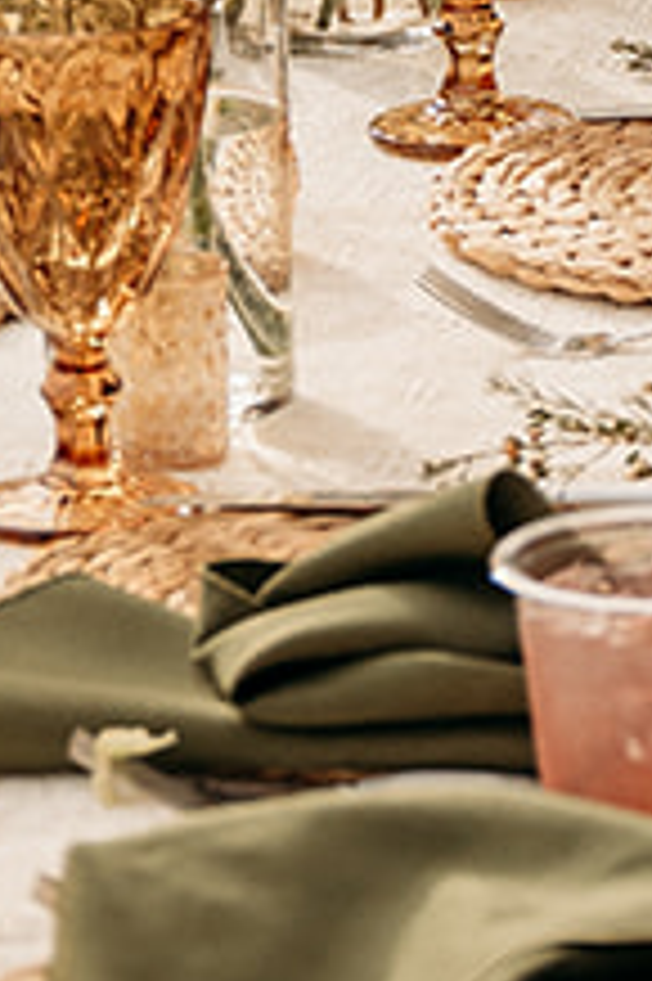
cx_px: 461
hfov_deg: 4.2
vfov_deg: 5.9
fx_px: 8788
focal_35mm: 323
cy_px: -1962
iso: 200
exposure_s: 1/2000
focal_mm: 44
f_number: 2.8
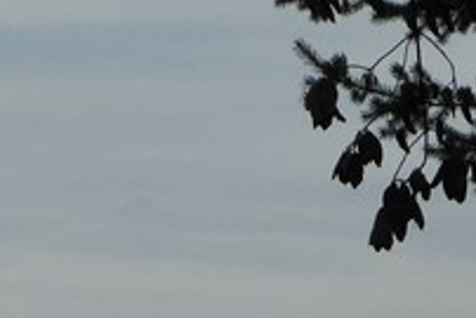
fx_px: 8838
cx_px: -349
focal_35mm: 668
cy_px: 205
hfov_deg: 3.1
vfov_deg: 2.1
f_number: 5.1
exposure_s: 1/1300
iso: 100
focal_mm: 20.6
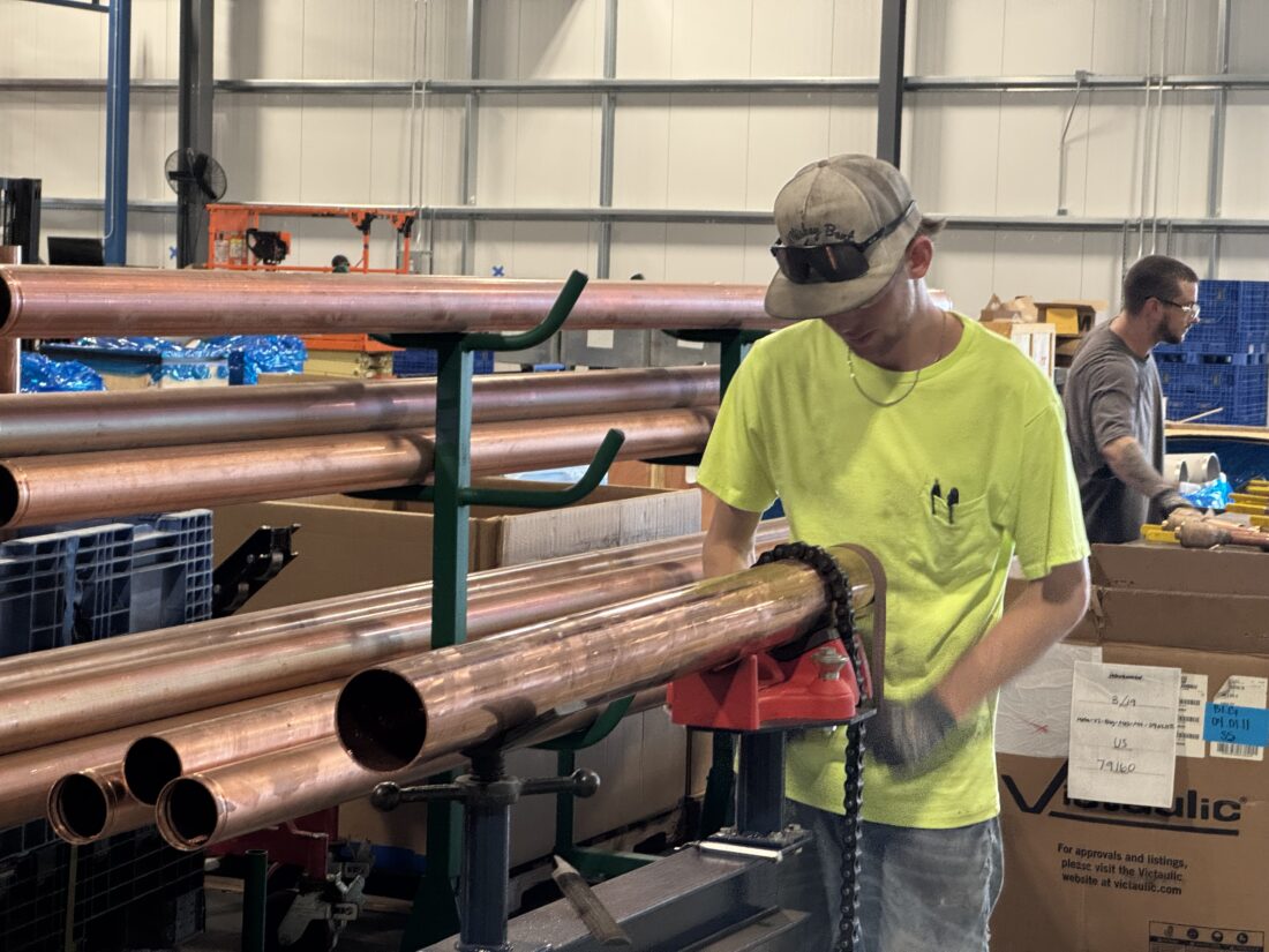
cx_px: 634
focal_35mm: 77
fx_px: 2823
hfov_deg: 25.3
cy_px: 476
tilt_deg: -4.0
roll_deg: -1.5
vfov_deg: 19.1
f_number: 2.8
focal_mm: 9
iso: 250
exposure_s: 1/60
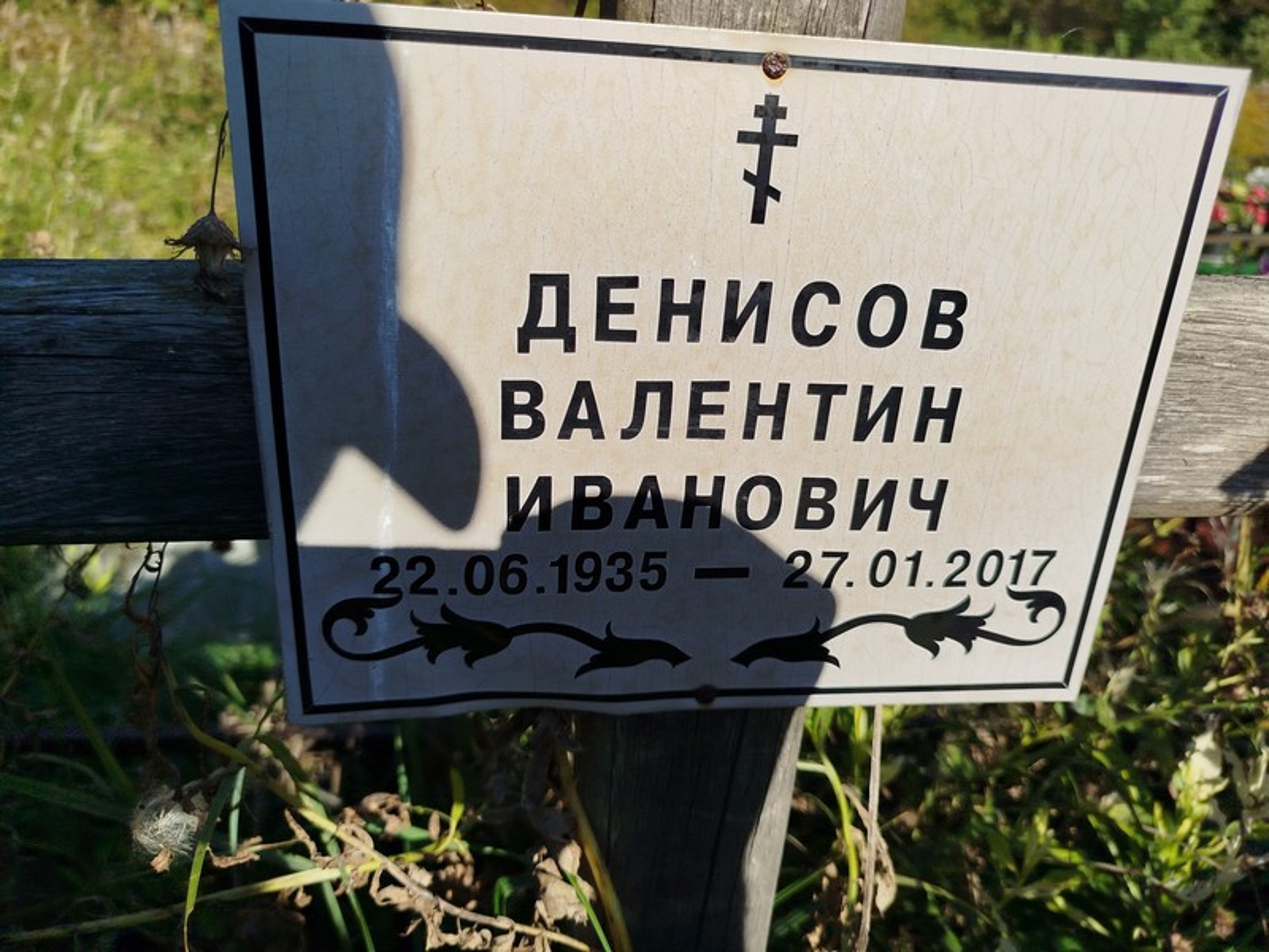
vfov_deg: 56.8
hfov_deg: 71.6
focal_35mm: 24
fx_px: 880
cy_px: 476
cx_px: 634
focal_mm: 5.31
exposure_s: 1/1347
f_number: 1.7
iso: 50
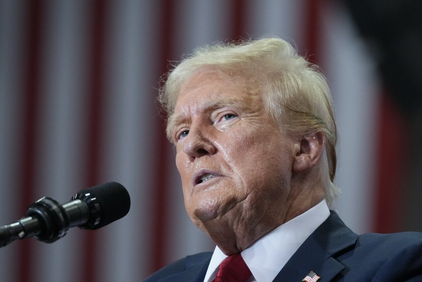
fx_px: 4118
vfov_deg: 3.9
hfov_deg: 5.9
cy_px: 141
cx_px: 211
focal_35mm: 351
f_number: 4
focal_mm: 234
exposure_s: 1/800
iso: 3200
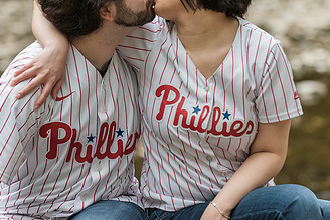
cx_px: 115
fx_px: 2669
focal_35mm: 291
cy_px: 35
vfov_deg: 4.7
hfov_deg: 7.1
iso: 2000
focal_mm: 155
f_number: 4
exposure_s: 1/500
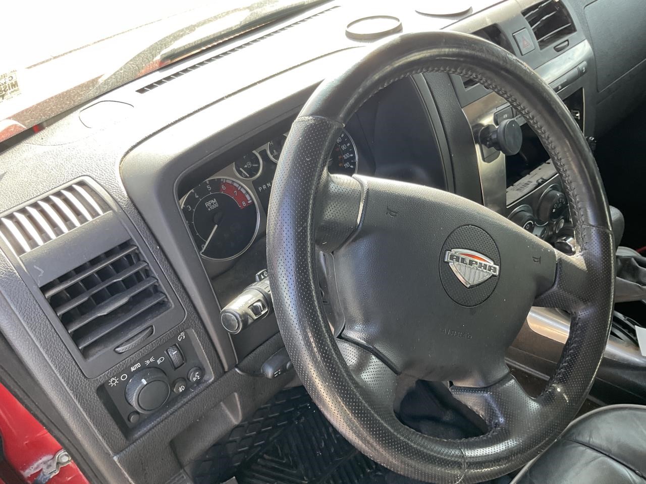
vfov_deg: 48.2
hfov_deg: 61.7
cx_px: 323
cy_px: 242
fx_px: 541
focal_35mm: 29
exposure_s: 1/120
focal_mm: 3
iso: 32
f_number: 1.8
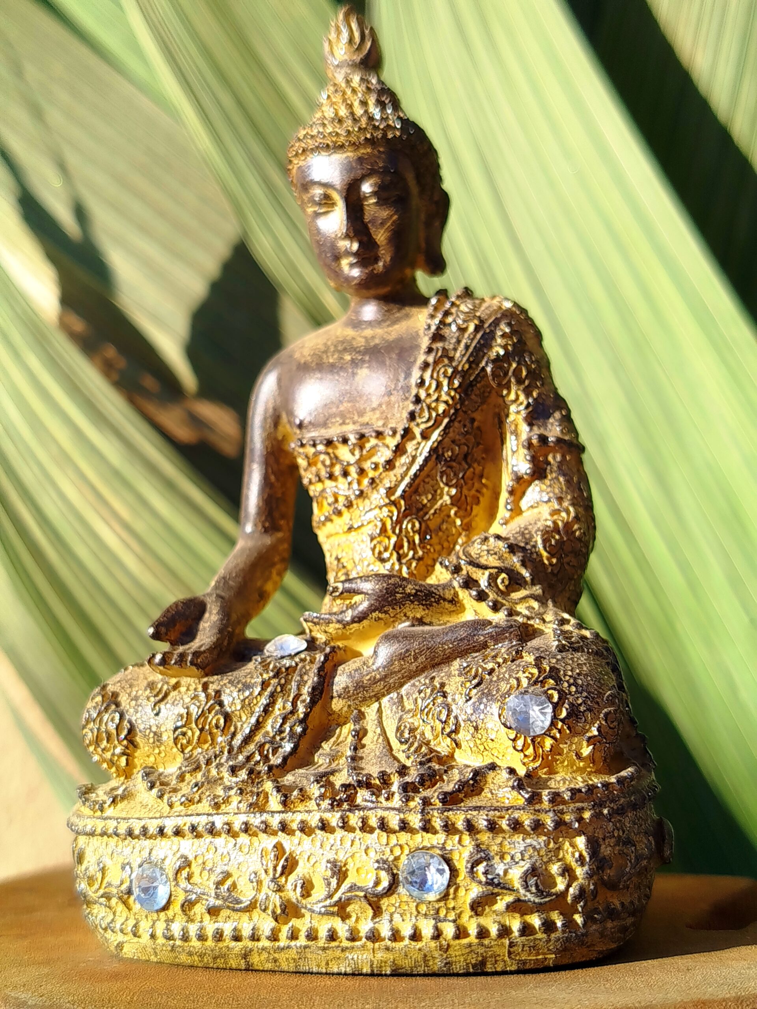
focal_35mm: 48
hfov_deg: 30.3
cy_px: 504
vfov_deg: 39.7
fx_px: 1400
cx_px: 378
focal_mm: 5.31
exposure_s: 1/461
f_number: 1.7
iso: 50
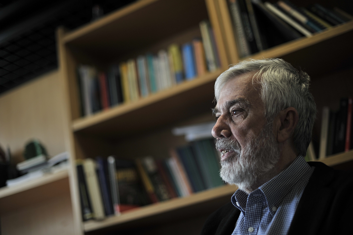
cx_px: 176
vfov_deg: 27.0
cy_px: 118
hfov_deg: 39.6
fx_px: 490
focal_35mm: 50
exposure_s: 1/640
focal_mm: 50
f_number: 1.6
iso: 250
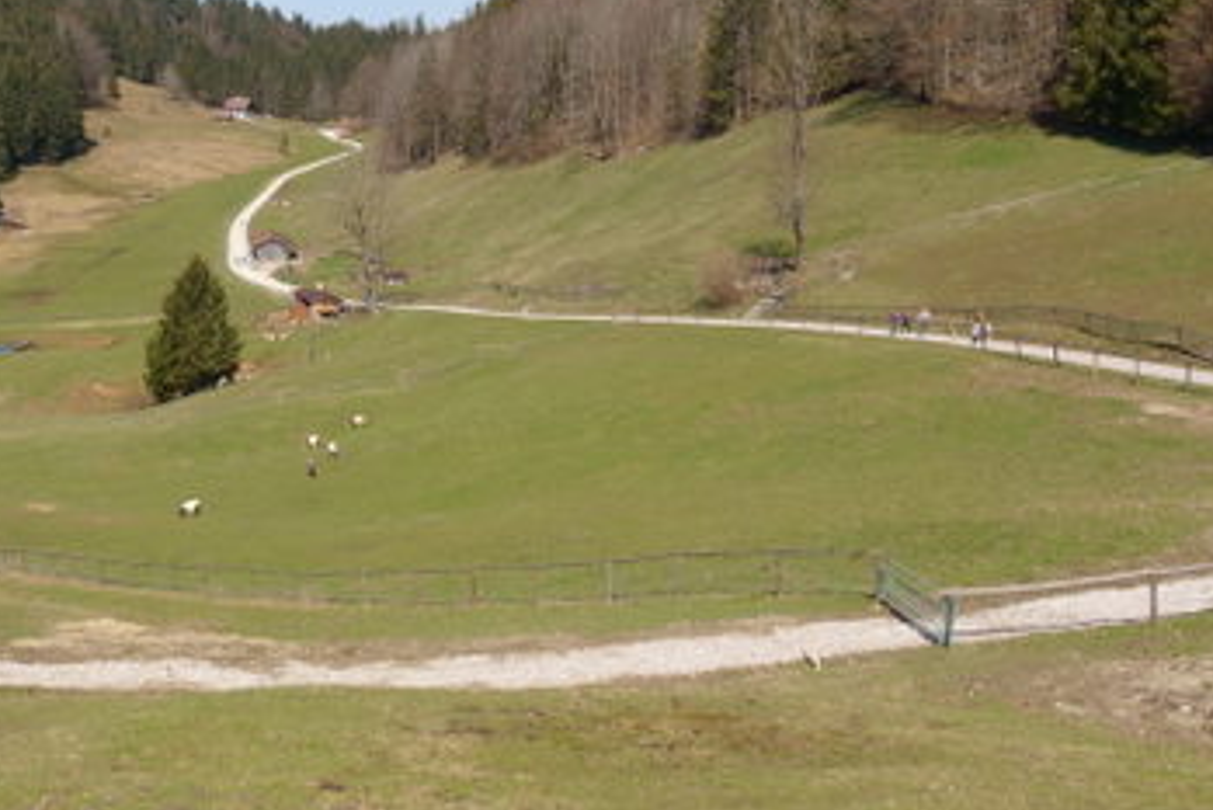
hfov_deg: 43.1
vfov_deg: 30.5
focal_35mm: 44
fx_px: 1483
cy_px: 332
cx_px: 306
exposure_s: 1/125
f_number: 4
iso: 125
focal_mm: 8.8
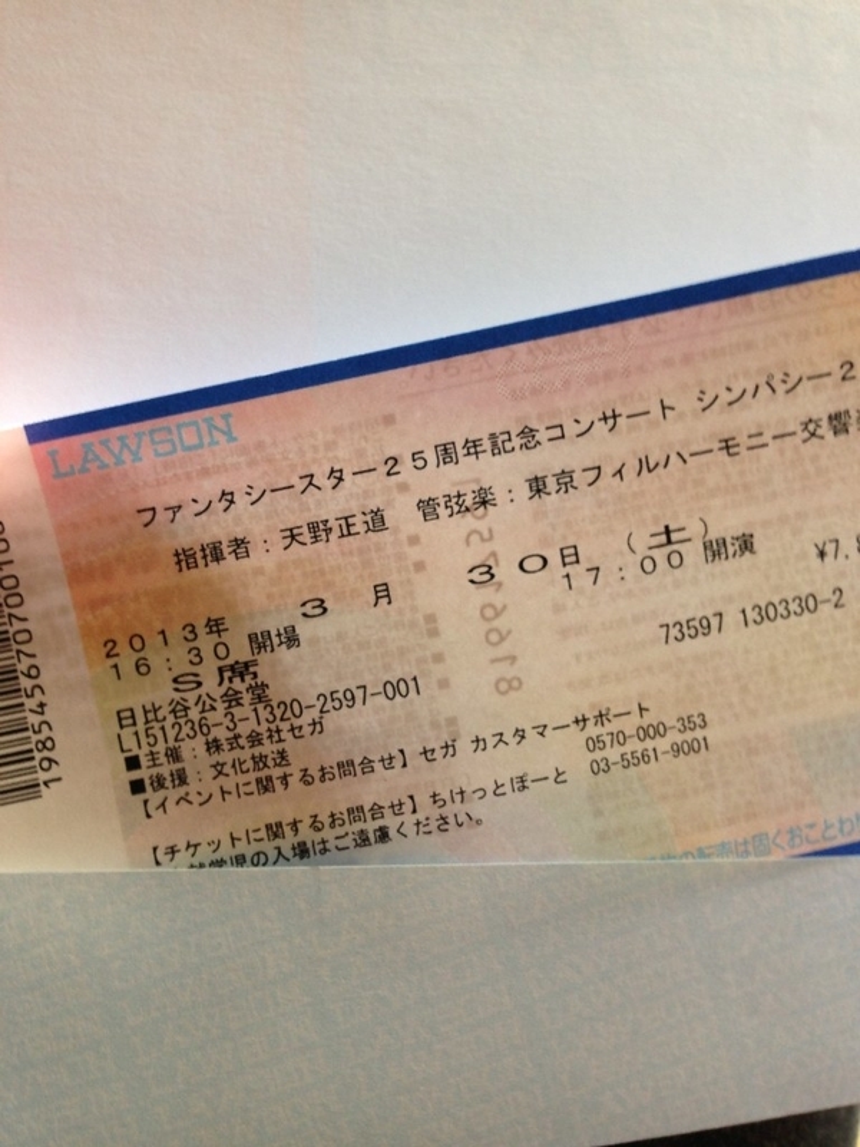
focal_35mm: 33
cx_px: 430
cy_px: 574
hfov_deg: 42.9
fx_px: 1093
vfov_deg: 55.4
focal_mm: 4.13
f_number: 2.4
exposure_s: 1/20
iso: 64
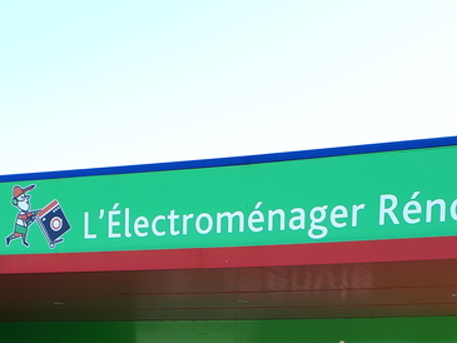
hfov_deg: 27.4
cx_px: 254
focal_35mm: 71
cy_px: 426
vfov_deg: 19.4
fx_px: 938
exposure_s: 1/325
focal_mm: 3.6
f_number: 1.9
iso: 40
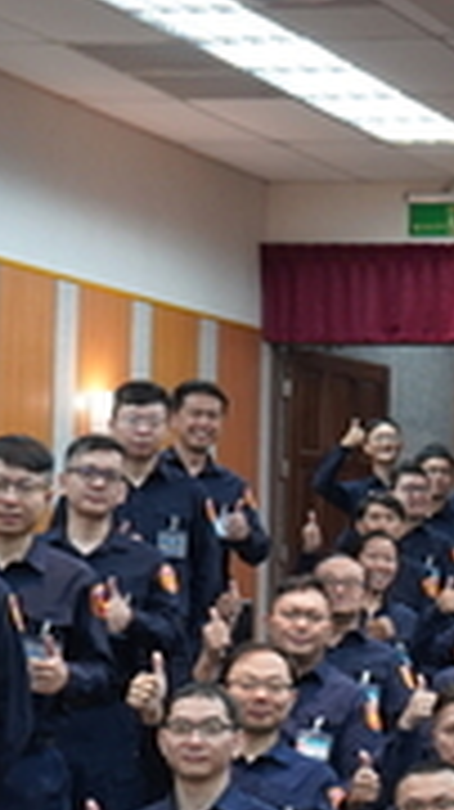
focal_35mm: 114
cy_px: 565
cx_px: 1304
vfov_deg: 18.7
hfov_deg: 8.9
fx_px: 2444
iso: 1000
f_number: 4
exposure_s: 1/160
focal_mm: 28
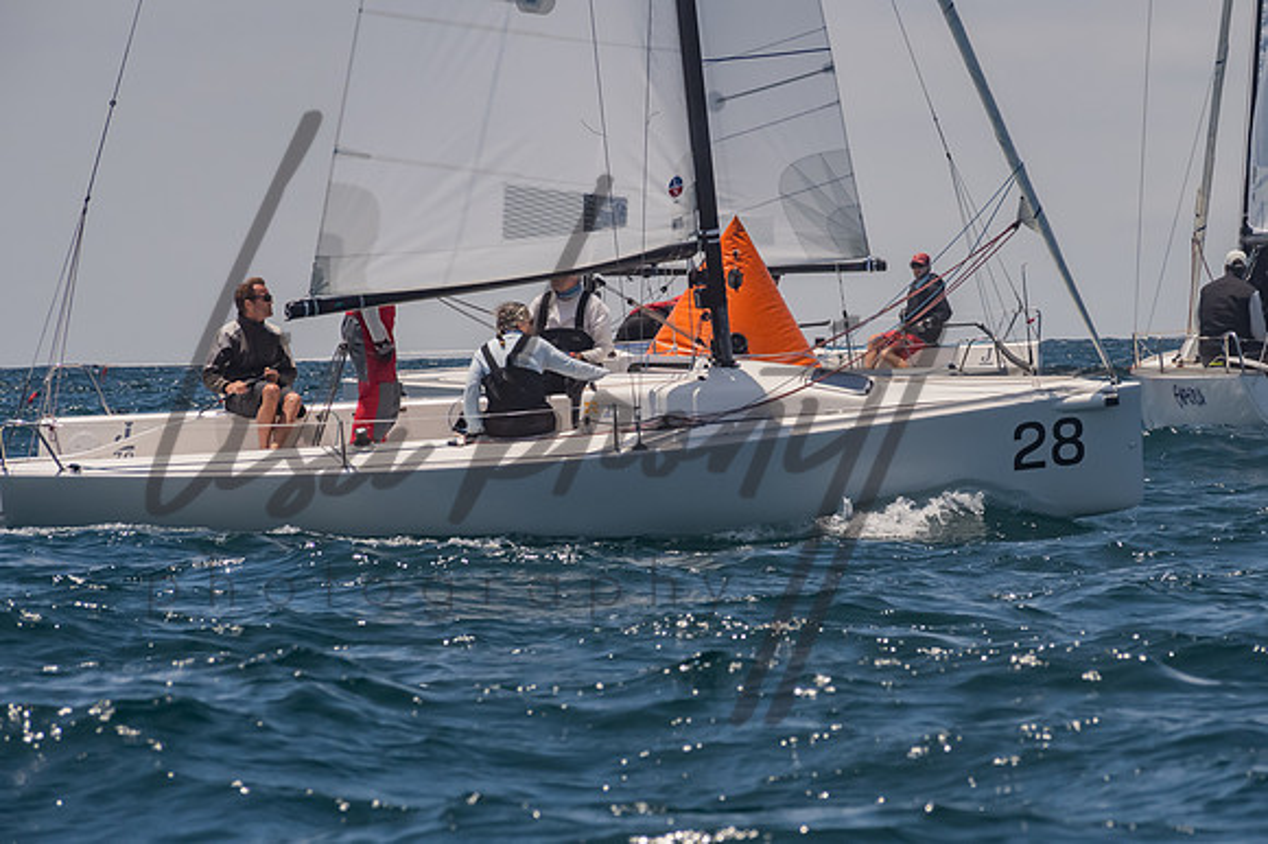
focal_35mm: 315
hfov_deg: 6.5
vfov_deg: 4.4
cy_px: 422
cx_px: 634
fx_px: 11088
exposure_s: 1/1250
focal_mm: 210
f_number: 14
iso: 640
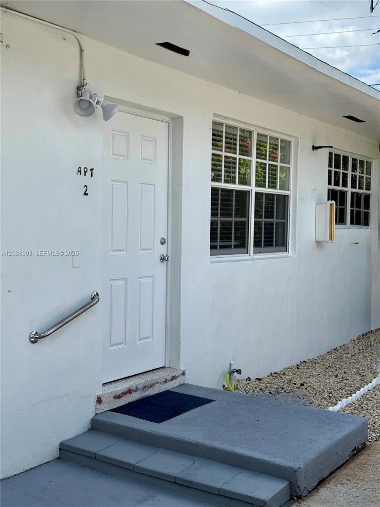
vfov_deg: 39.7
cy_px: 254
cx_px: 190
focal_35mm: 48
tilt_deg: -1.9
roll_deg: -1.7
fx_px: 703
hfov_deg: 30.3
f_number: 1.78
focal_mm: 6.76
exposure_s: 1/2577
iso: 64
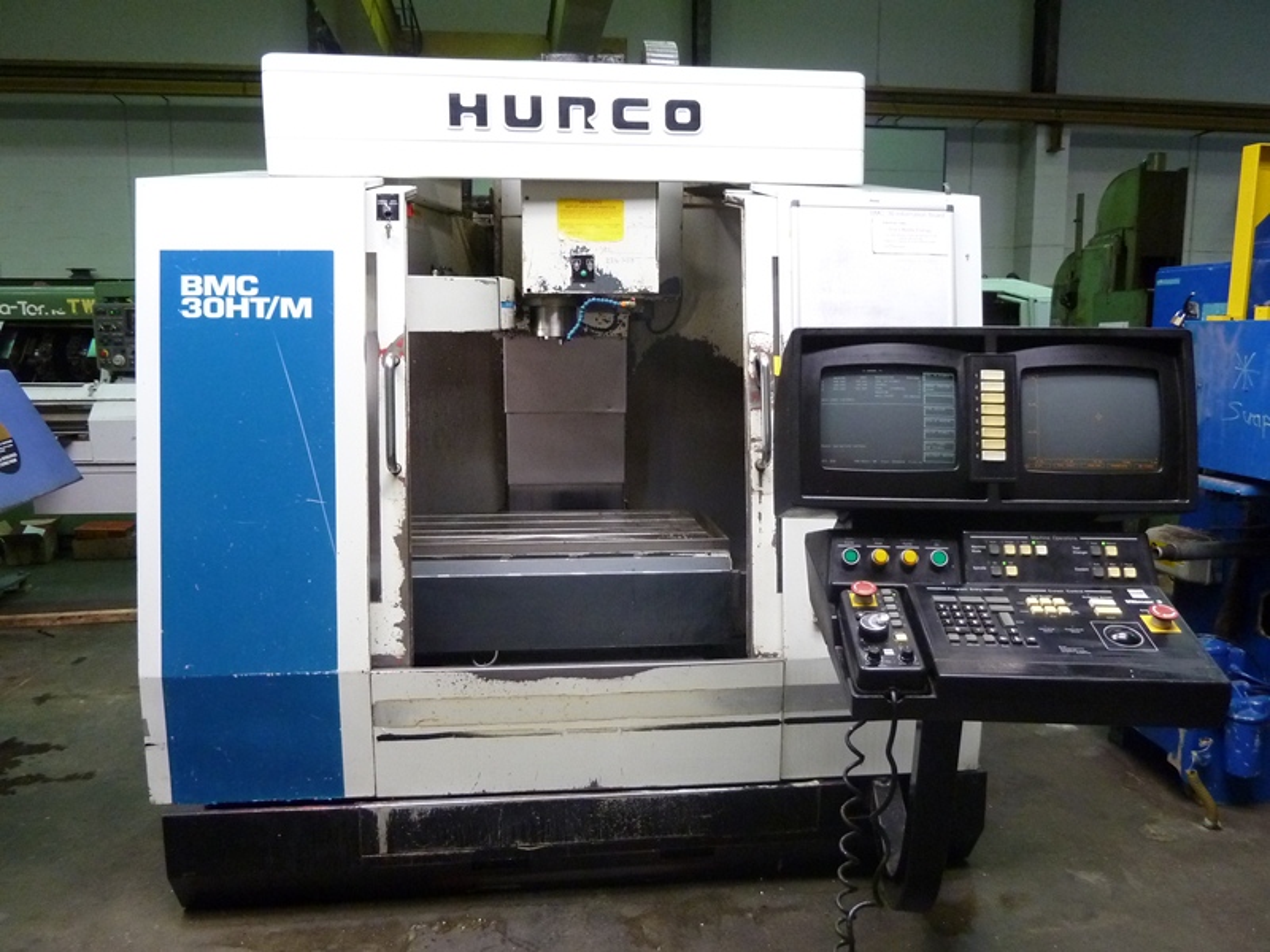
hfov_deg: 69.4
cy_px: 476
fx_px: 917
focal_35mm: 25
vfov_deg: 54.9
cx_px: 635
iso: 400
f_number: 3.3
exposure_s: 1/25
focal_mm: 4.1
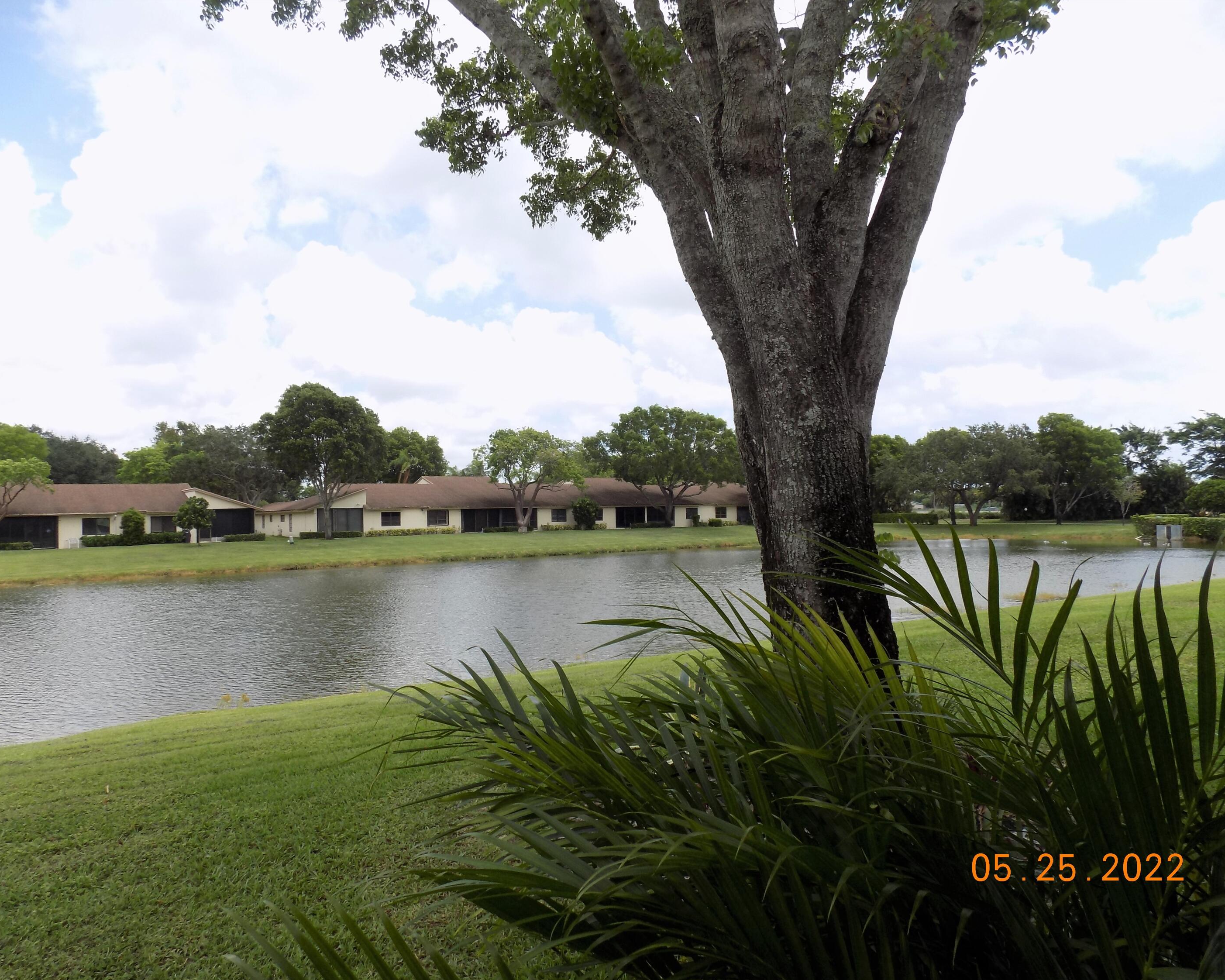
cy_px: 491
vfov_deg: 58.8
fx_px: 870
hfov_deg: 70.3
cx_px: 597
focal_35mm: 24
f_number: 3.1
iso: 80
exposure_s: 1/1000
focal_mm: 4
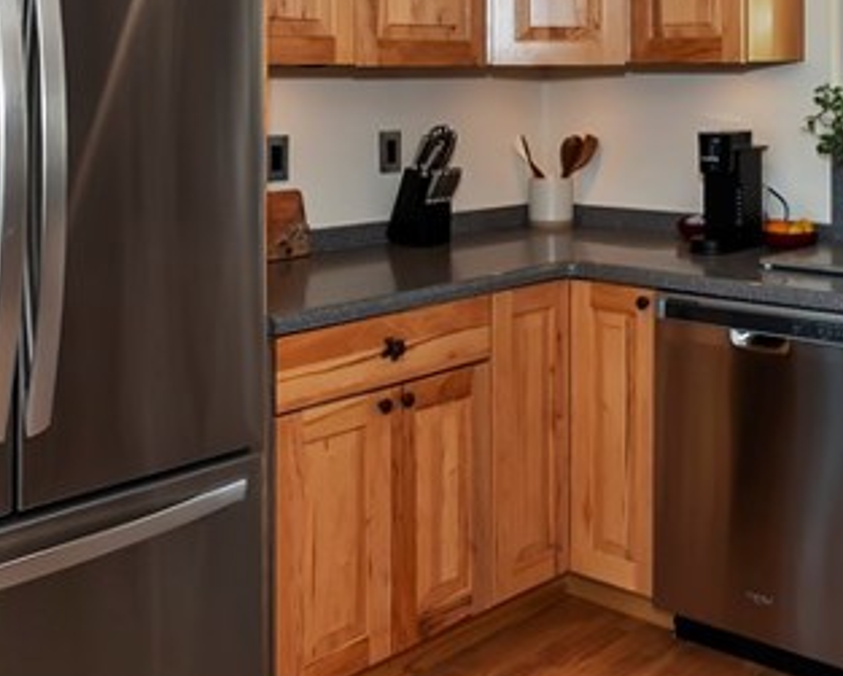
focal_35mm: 46
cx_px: 668
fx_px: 1149
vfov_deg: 31.5
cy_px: 85
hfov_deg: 38.8
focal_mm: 10
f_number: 8
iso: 400
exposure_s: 1/30
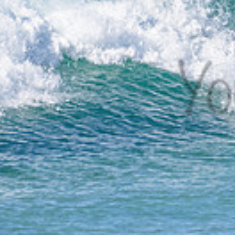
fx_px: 14347
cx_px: 361
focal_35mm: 1868
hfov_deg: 0.9
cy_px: 72
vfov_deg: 0.9
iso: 250
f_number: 5.6
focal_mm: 500
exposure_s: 1/2000
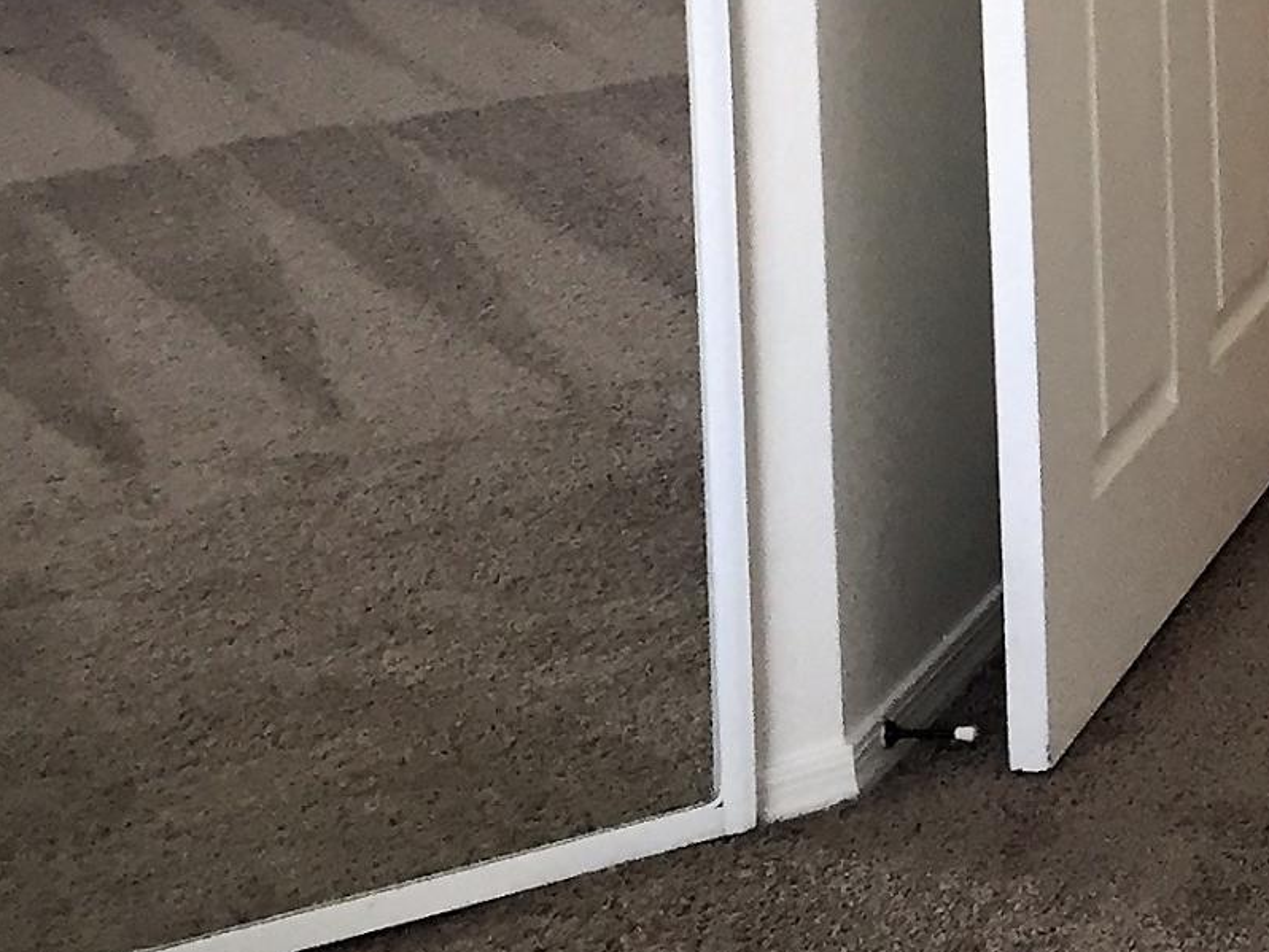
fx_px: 3997
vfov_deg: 12.9
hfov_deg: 16.8
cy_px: -440
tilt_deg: -8.0
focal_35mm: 109
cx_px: 1744
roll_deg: +0.0
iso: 32
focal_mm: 4.15
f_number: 2.2
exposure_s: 1/30
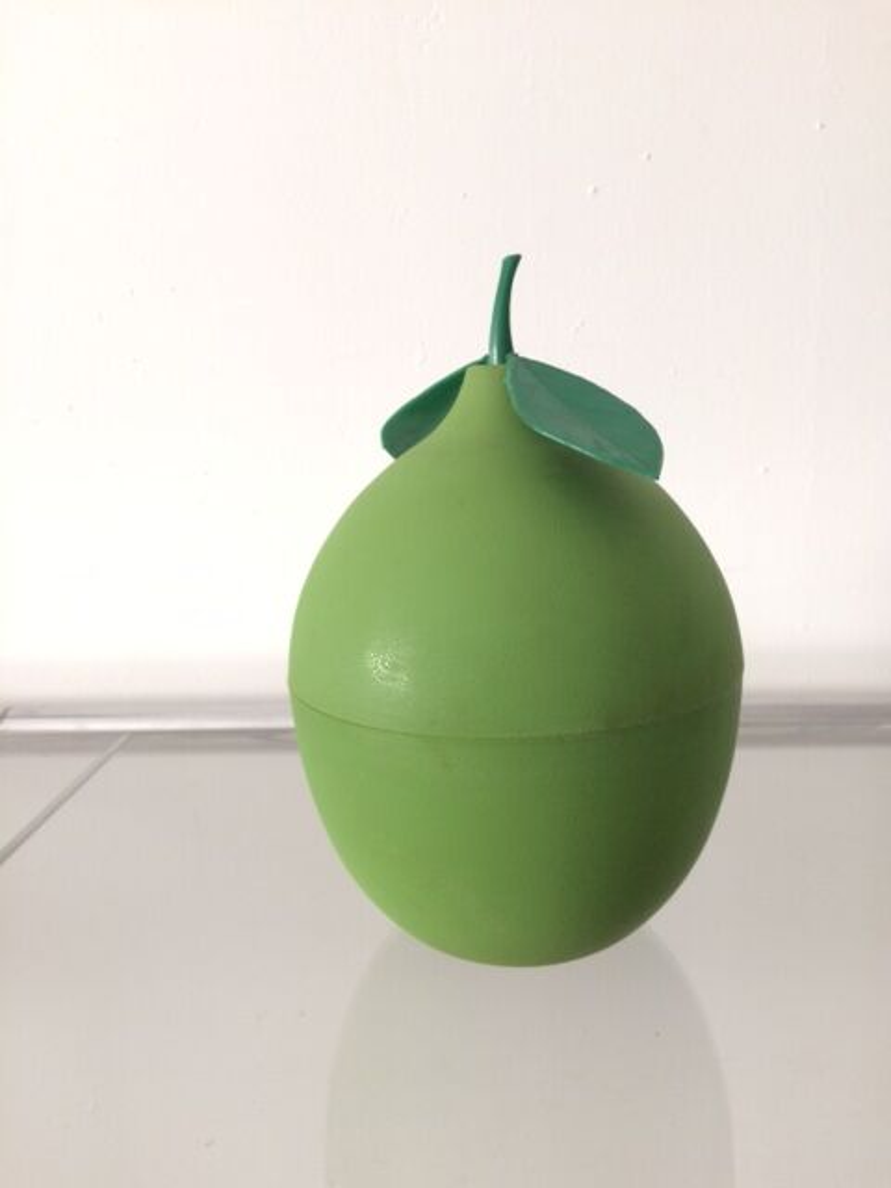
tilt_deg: -16.0
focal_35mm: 29
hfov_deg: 48.2
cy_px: 594
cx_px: 446
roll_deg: +2.1
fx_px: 995
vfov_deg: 61.7
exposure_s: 1/33
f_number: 2.2
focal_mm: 4.15
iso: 160
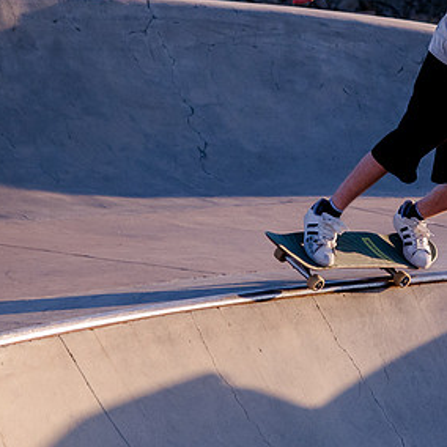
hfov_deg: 6.6
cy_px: 105
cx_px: 483
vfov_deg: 6.6
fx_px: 3872
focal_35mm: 265
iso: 1000
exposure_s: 1/3200
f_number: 4
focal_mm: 78
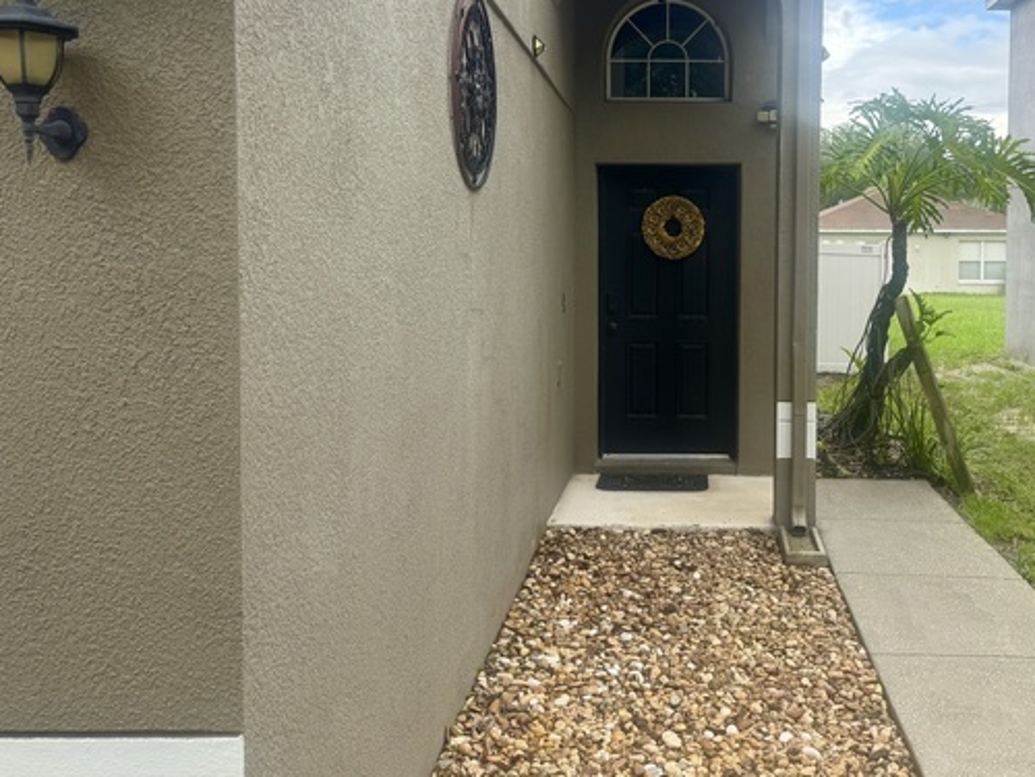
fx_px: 957
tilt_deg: -1.3
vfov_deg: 43.8
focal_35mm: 32
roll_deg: -0.2
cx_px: 686
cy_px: 284
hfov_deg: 55.7
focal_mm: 6.76
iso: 80
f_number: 1.78
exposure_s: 1/604
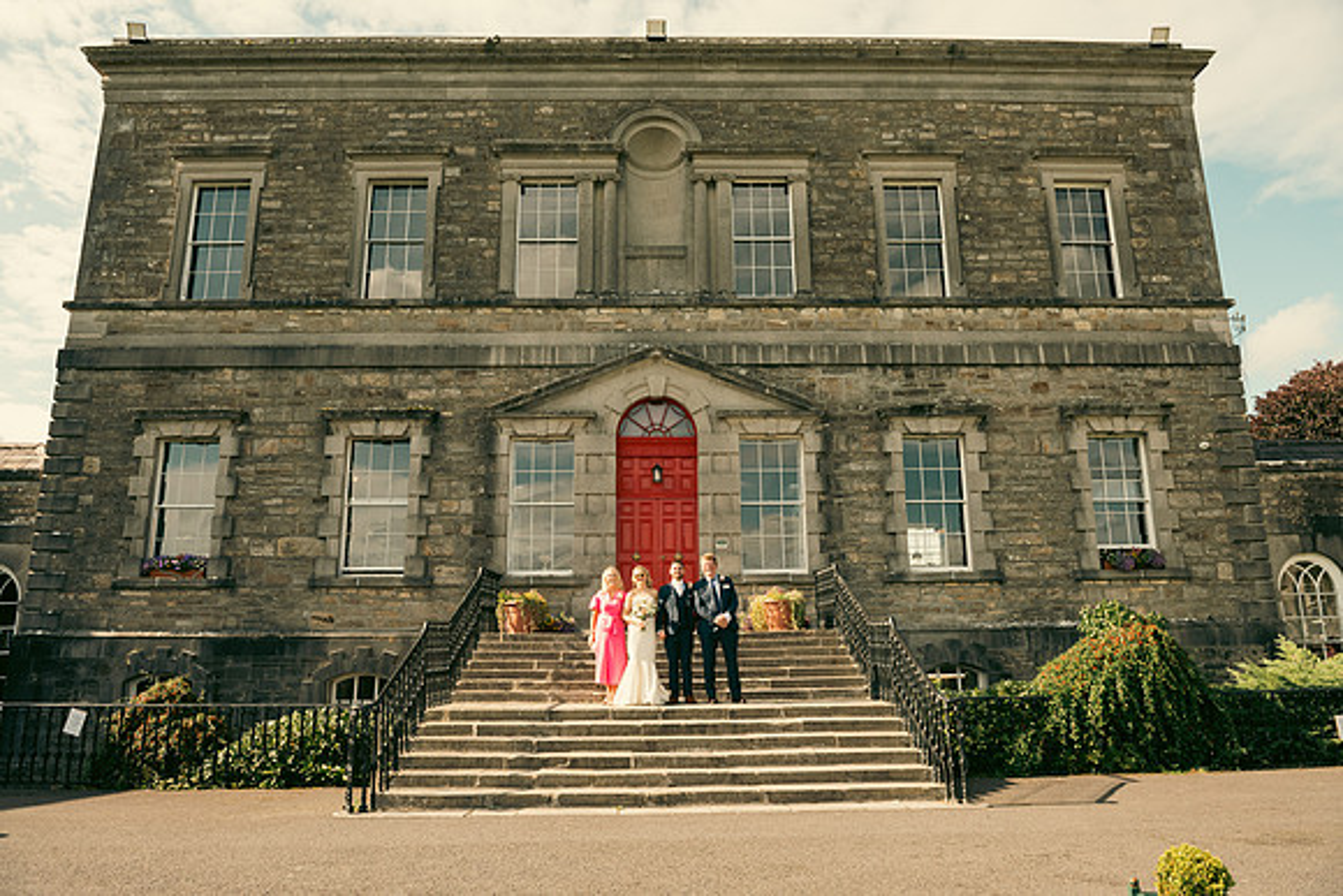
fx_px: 896
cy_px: 448
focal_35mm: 24
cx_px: 672
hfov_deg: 73.7
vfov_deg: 53.2
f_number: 5.6
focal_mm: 24
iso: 160
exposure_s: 1/400
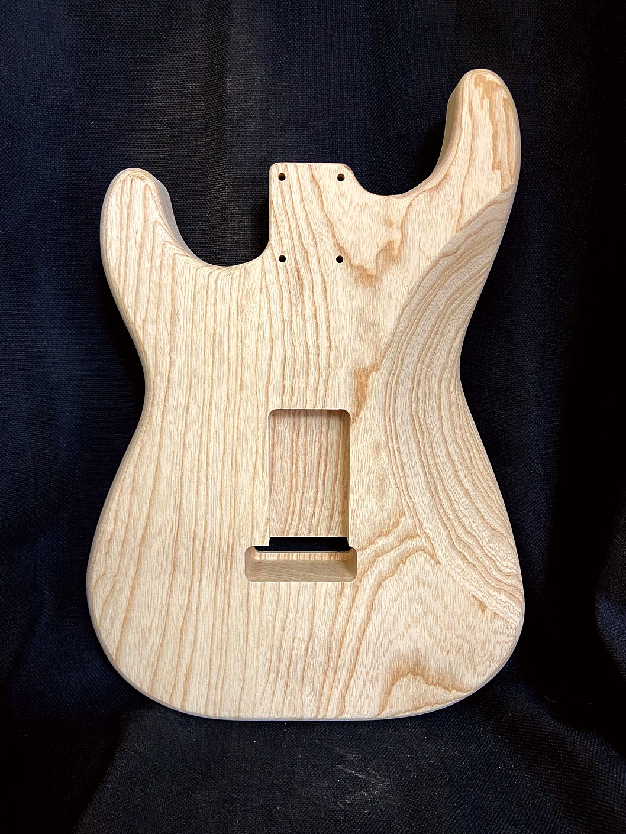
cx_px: 313
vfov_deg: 67.3
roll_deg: +1.4
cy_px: 417
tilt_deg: -9.1
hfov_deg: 53.1
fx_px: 627
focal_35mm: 26
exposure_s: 1/60
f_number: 1.8
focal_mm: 4.25
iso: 160
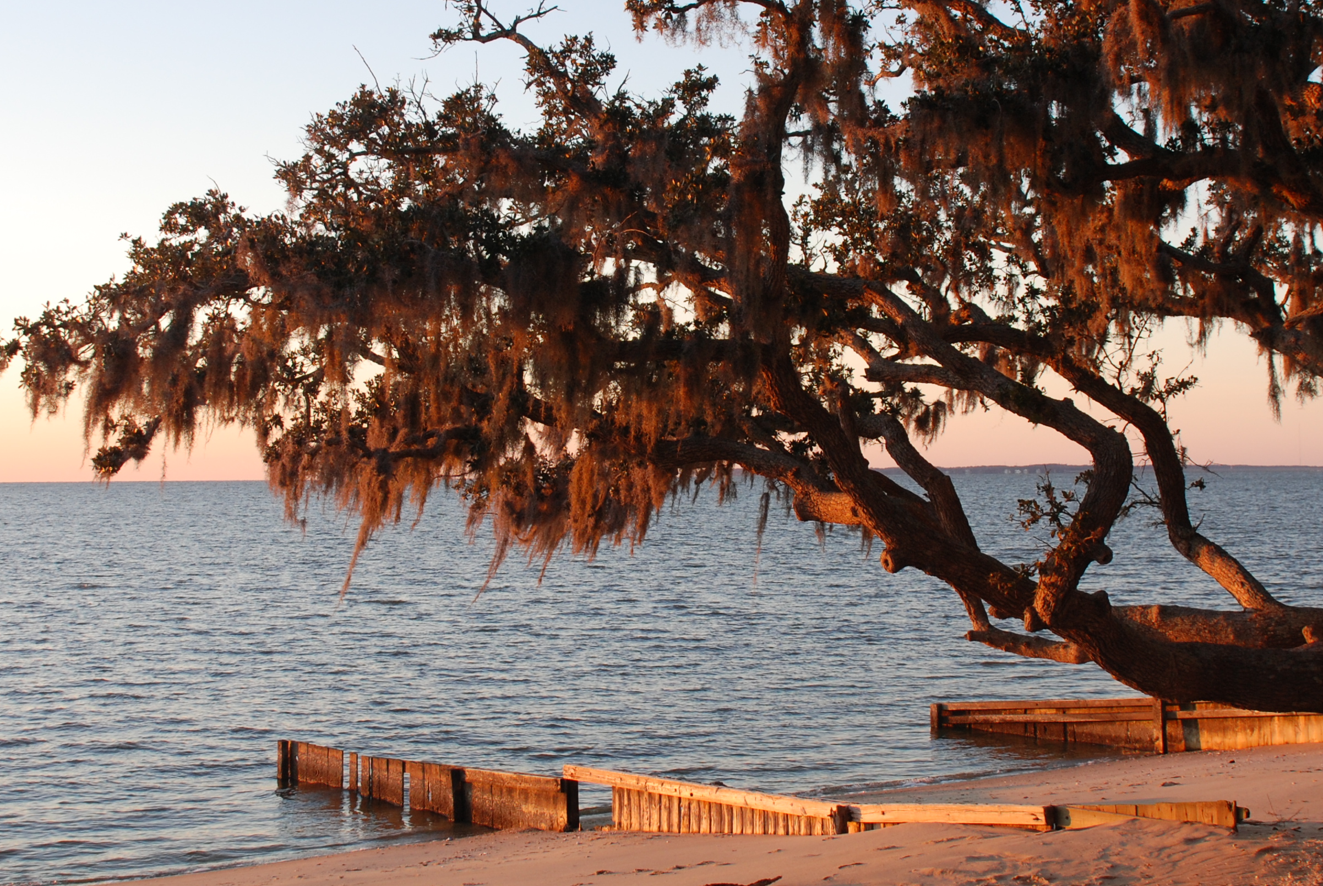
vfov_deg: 23.4
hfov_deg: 34.4
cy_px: 381
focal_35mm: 58
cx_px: 707
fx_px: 2134
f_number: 4.5
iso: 200
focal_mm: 24
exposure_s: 1/80
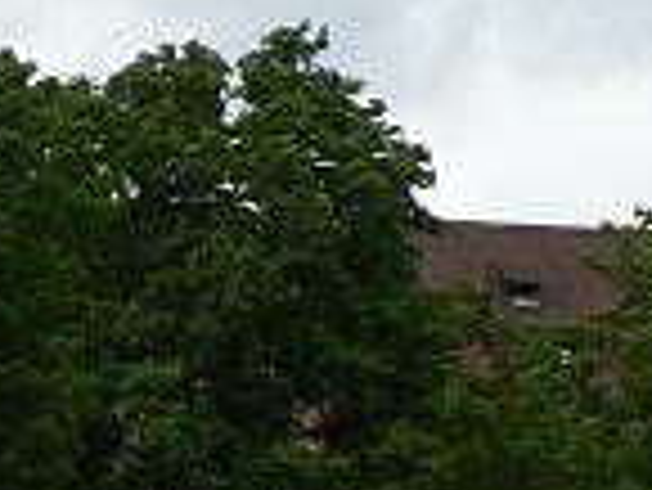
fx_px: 3732
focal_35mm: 198
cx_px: -432
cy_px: 324
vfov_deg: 7.5
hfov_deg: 9.6
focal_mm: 6
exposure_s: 1/320
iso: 80
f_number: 4
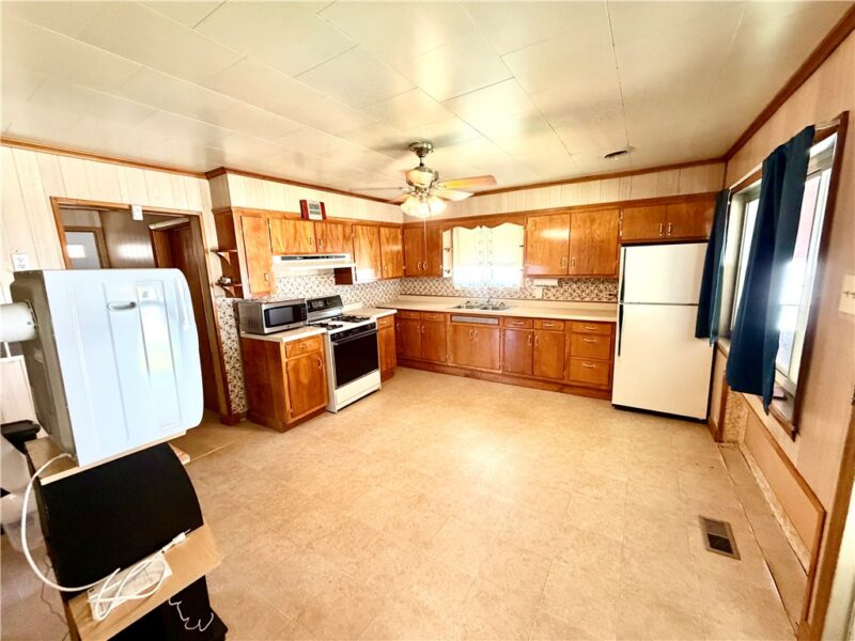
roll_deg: +1.8
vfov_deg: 85.7
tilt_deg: -10.2
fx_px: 346
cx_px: 428
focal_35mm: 14
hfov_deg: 102.1
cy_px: 320
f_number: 2.2
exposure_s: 1/60
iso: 500
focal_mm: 2.22
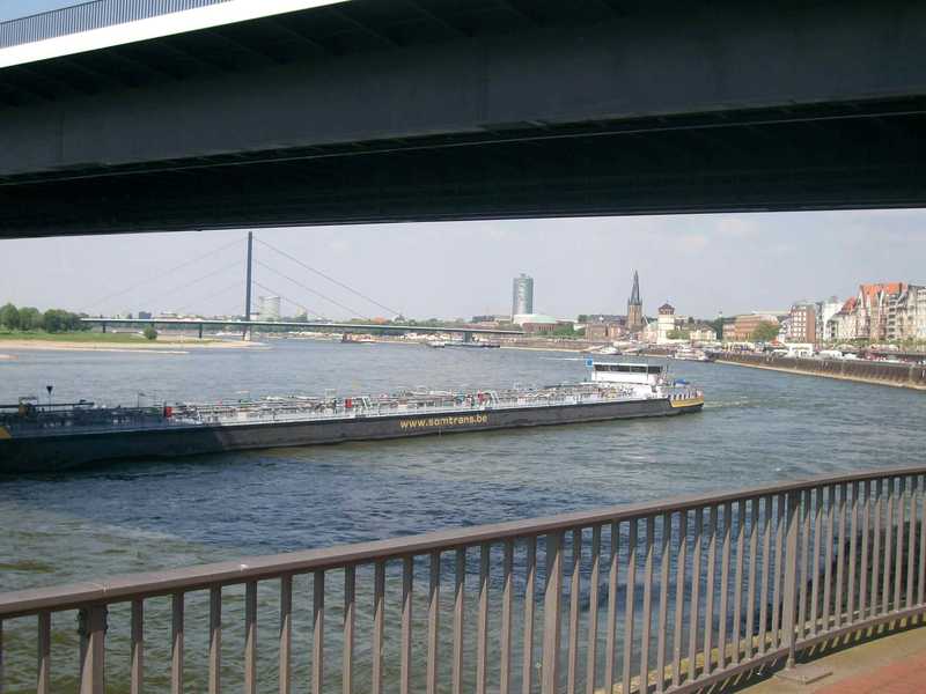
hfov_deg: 42.1
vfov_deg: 32.2
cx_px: 463
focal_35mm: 45
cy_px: 347
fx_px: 1204
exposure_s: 1/160
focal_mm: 7.46
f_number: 7.9
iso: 80
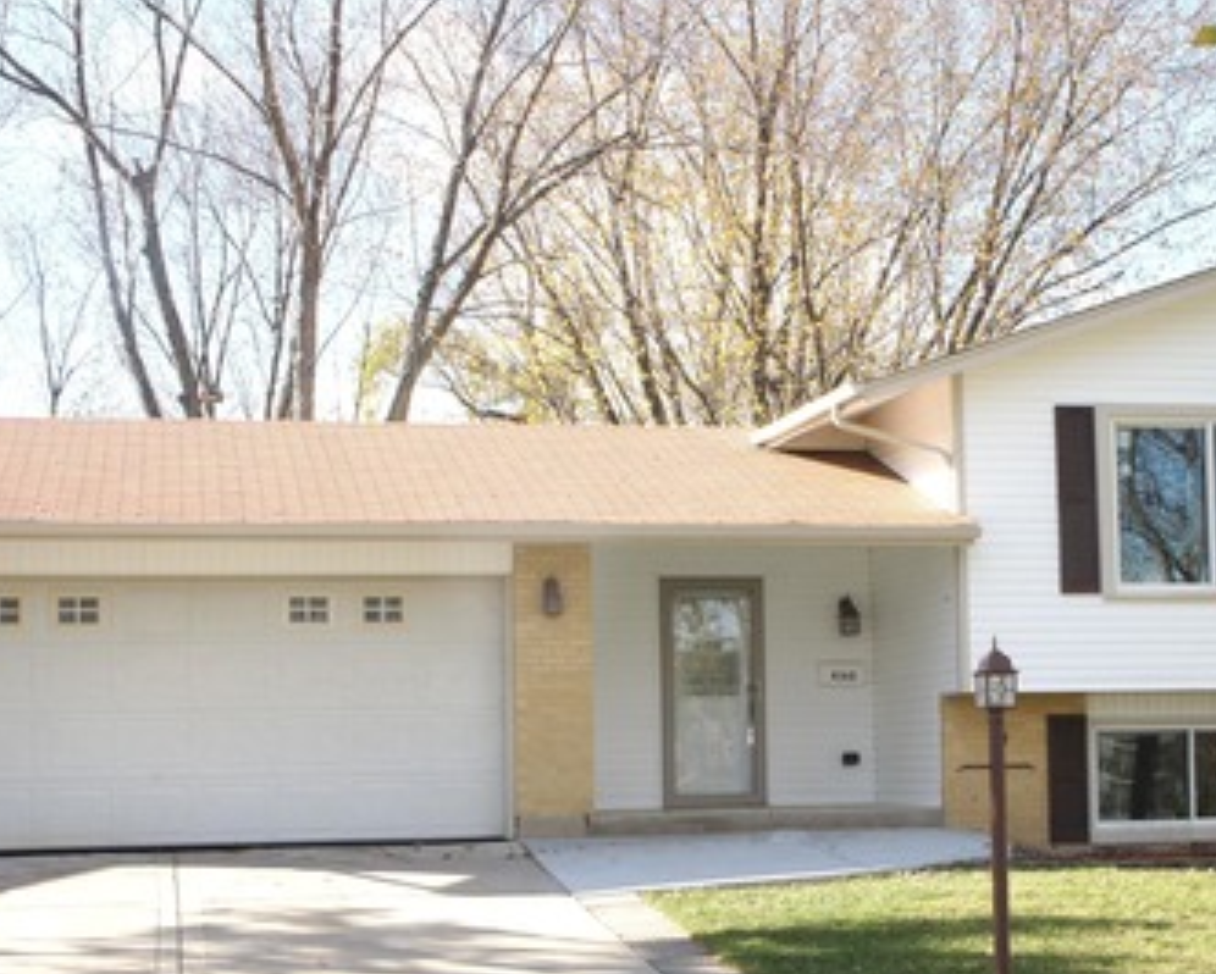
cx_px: 820
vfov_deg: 23.4
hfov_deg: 28.9
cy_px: 628
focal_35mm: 65
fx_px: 2341
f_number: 13
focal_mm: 24
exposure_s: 1/100
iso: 200
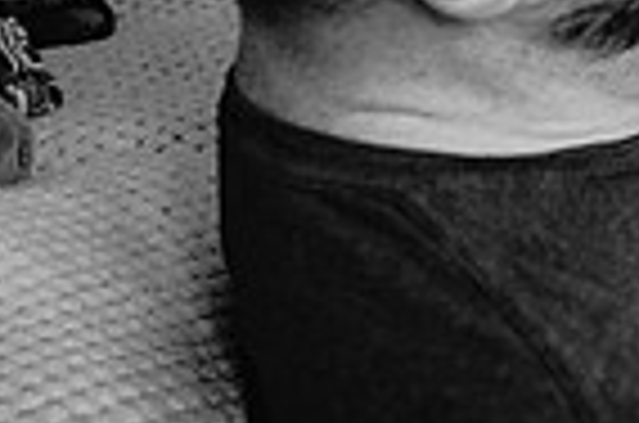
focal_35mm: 143
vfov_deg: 9.2
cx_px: 1130
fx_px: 2533
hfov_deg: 13.1
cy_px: -274
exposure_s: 1/160
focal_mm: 35
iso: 1100
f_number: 3.5
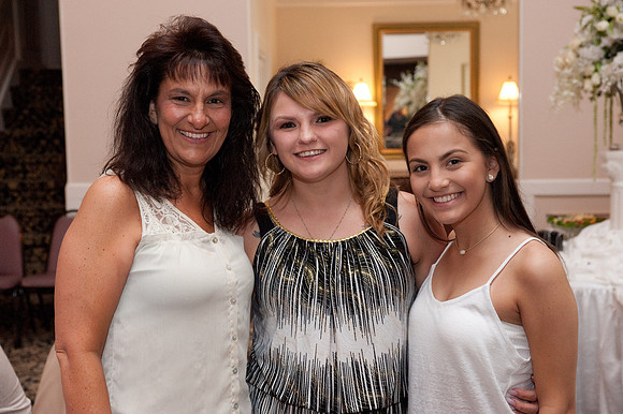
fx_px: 969
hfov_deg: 35.7
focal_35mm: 56
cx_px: 312
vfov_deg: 24.2
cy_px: 207
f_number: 5.6
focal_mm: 56
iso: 3200
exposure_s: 1/125
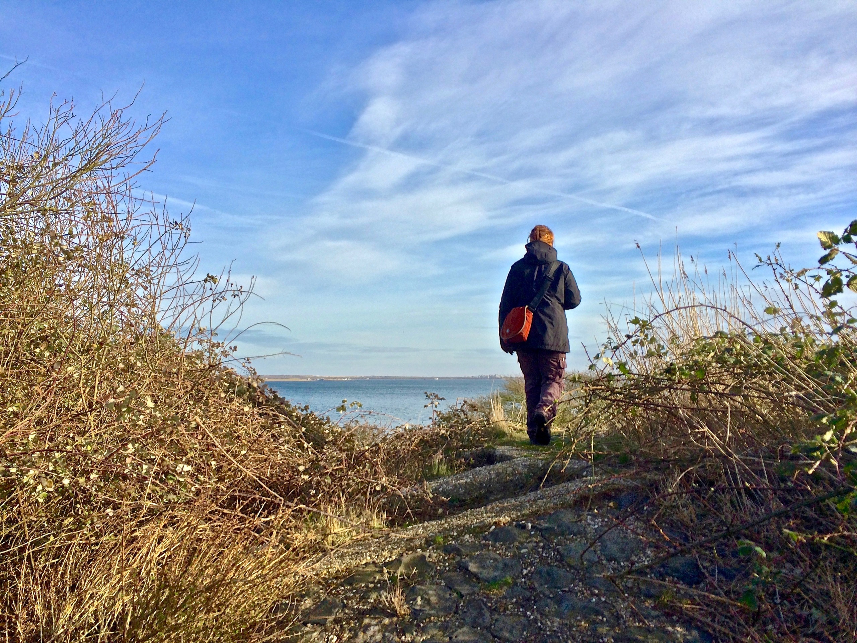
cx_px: 428
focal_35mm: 30
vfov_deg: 46.8
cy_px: 322
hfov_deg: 60.0
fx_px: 743
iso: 32
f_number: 2.2
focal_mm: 4.12
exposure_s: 1/1866
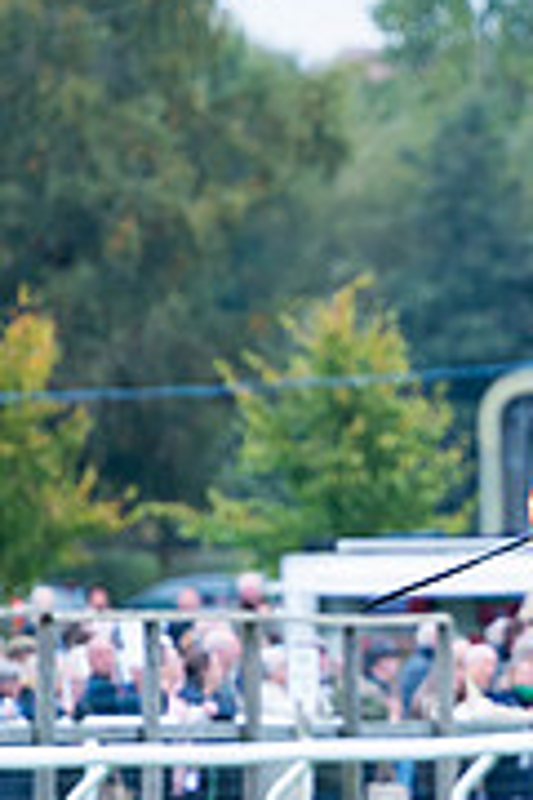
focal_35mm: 798
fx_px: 17721
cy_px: 685
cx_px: 944
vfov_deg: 2.6
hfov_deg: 1.7
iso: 800
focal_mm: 220
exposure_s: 1/1000
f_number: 4
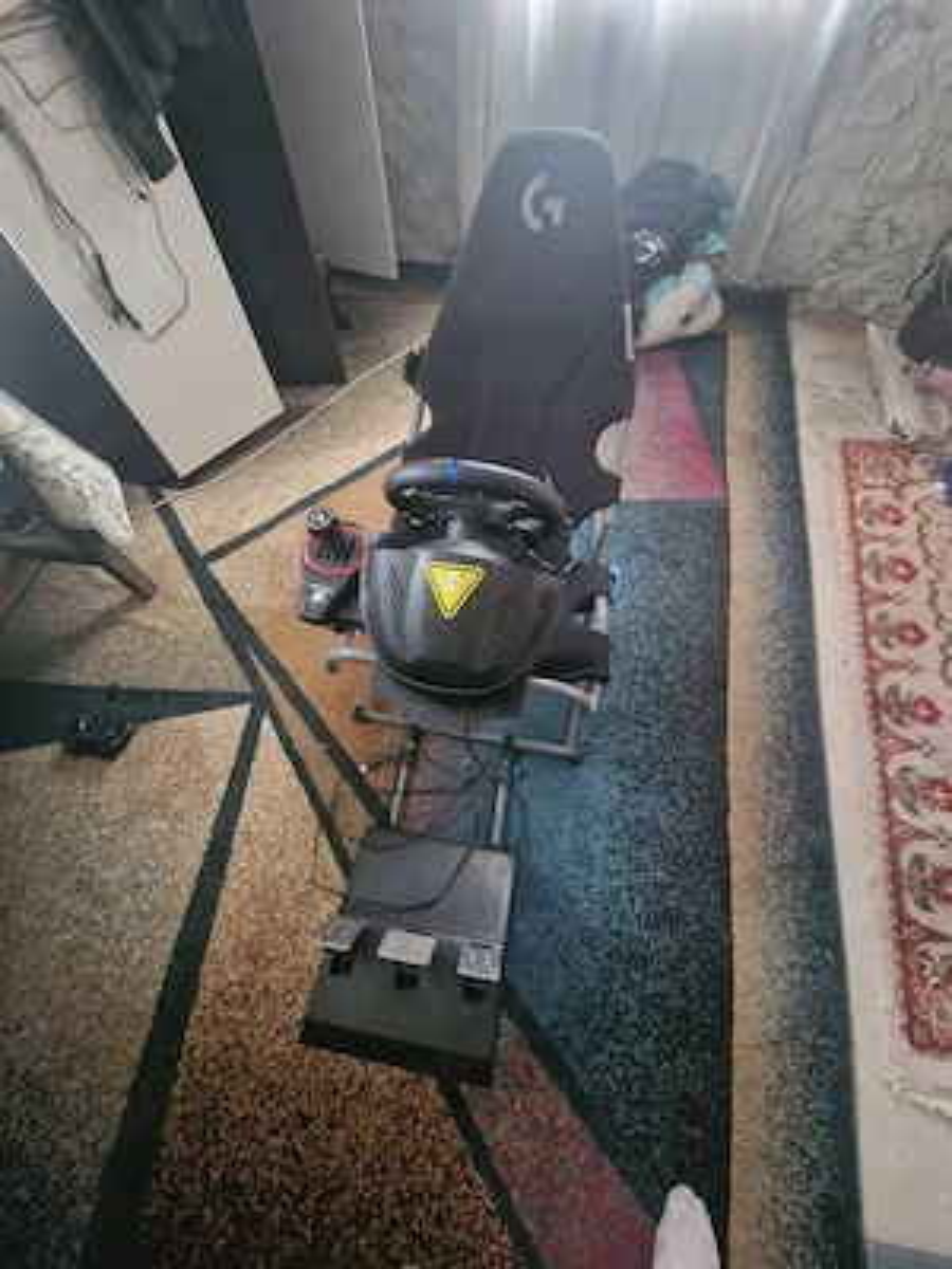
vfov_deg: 106.2
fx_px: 477
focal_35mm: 13
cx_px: 476
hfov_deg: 89.9
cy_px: 634
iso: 800
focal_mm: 2.2
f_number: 2.2
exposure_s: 1/25
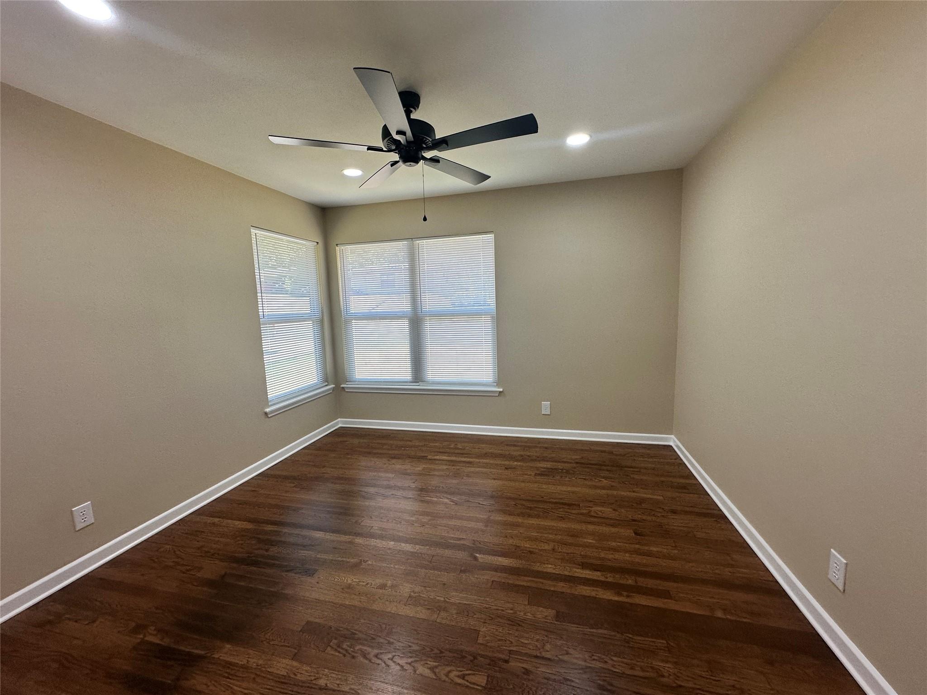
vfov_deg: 85.7
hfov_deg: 102.1
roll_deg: +2.3
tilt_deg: -6.4
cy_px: 348
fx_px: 375
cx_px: 464
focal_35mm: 14
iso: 80
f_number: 2.2
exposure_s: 1/120
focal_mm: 2.22
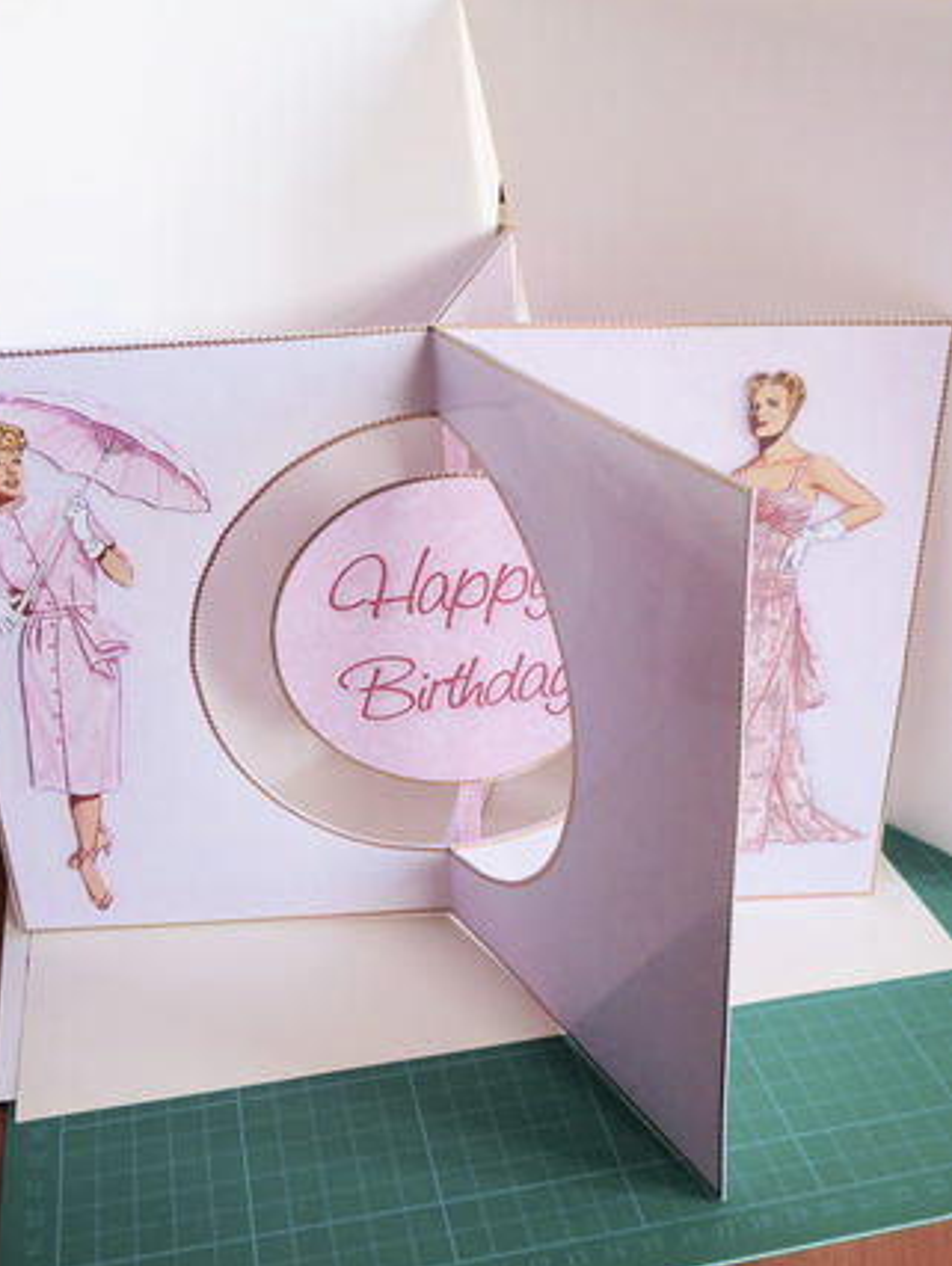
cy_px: 614
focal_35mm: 39
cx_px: 454
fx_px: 1428
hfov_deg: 36.9
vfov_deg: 47.8
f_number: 3.6
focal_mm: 6.1
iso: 125
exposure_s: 1/30
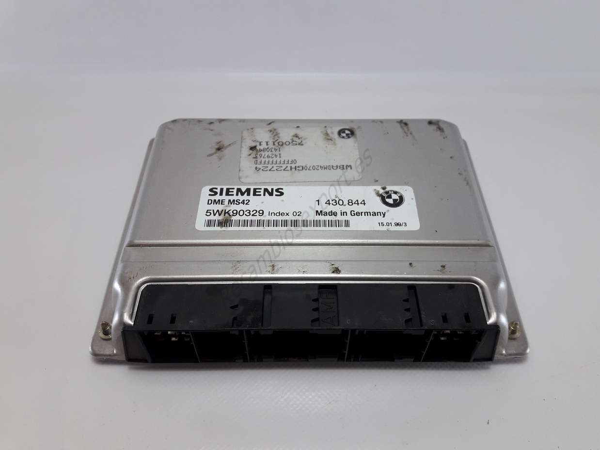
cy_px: 225
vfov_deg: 49.7
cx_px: 300
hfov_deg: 63.5
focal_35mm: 28
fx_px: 485
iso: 64
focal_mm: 3.7
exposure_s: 1/100
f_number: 1.9
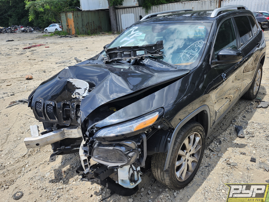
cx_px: 133
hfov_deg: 67.3
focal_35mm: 26
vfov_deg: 53.1
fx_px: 202
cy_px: 99
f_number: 1.8
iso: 25
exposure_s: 1/1013
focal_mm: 5.54
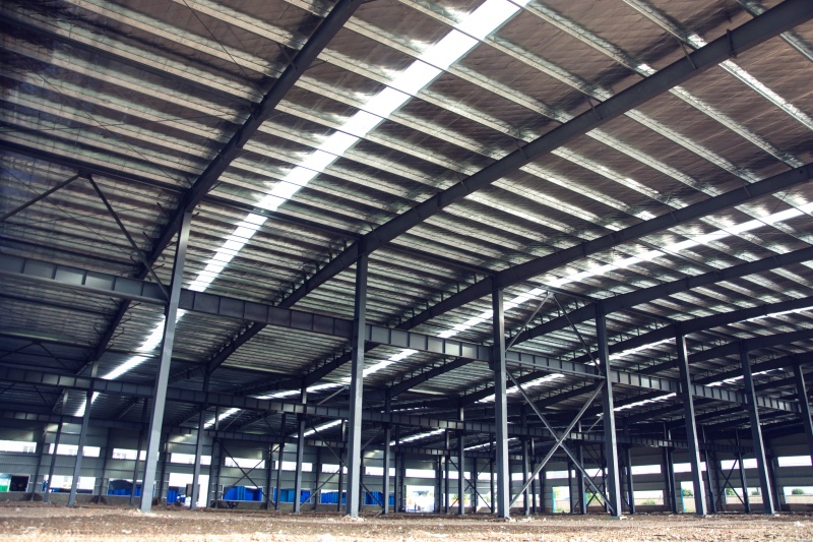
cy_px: 271
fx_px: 610
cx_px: 406
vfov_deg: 47.9
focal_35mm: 27
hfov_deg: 67.4
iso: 100
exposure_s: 1/250
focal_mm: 18
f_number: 4.5
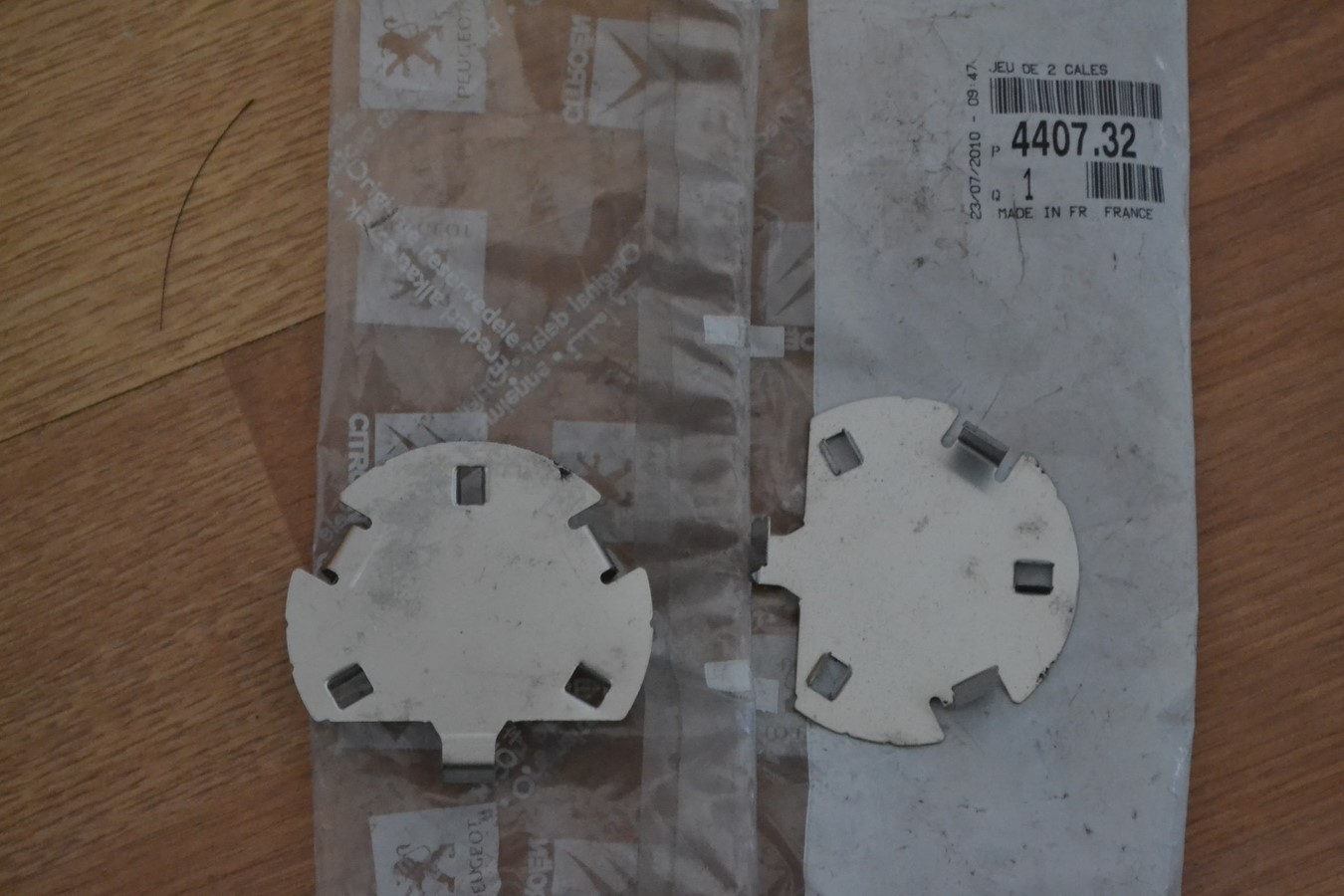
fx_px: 3080
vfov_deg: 16.6
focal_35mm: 82
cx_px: 672
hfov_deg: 24.6
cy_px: 448
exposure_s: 1/15
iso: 3200
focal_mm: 55
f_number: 5.6
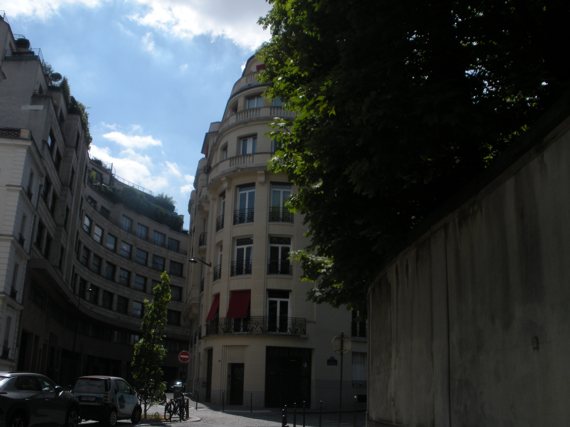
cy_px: 214
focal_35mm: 36
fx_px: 593
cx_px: 285
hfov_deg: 51.4
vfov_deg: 39.7
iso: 64
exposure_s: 1/463
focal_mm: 6.3
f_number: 5.6
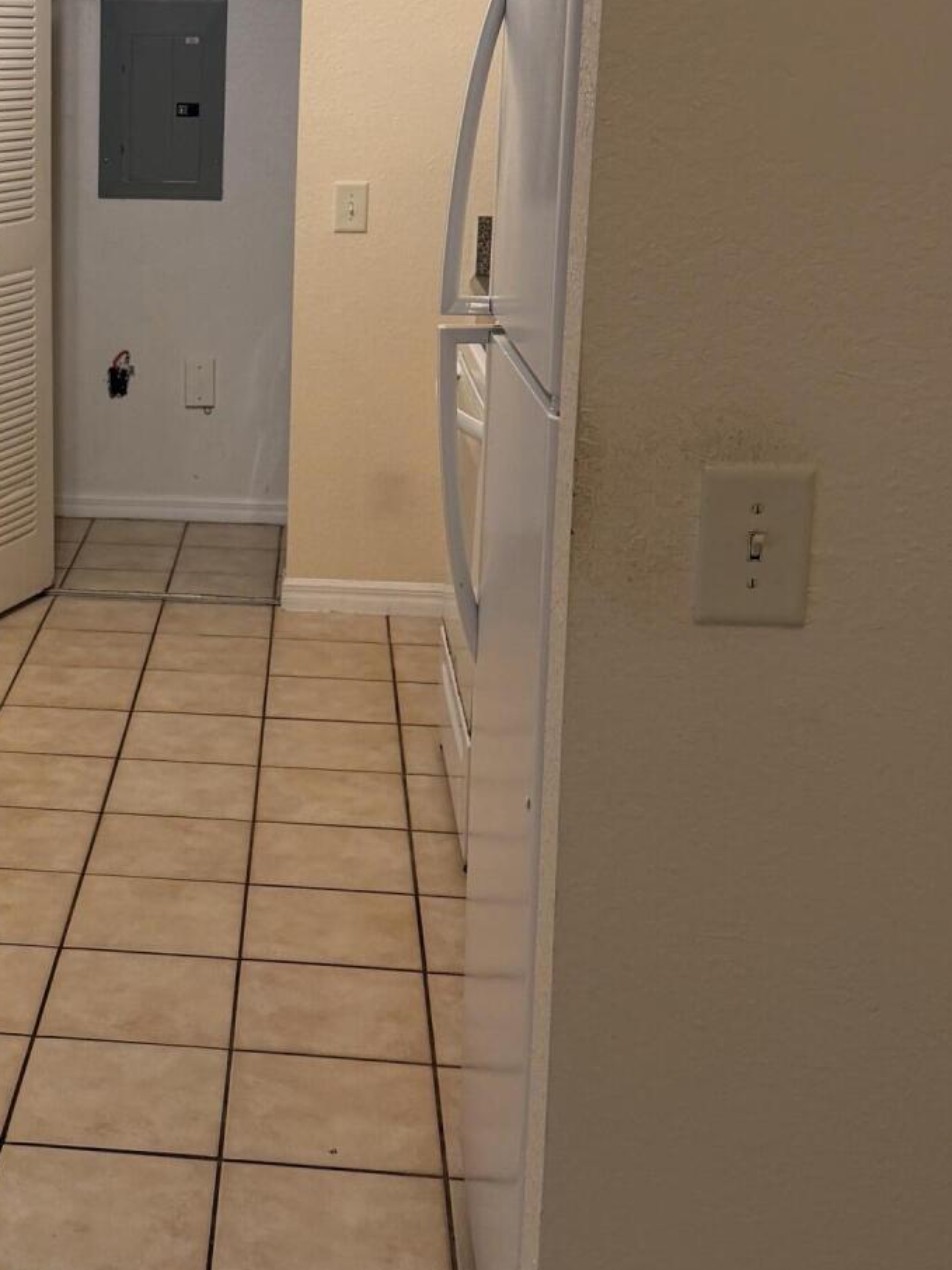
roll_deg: -0.4
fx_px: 1944
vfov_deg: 35.9
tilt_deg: -11.0
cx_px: 93
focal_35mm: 53
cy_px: 439
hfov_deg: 26.6
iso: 125
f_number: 1.78
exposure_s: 1/60
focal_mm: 6.76
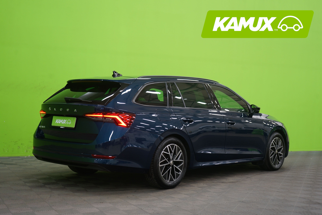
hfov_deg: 38.9
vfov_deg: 26.5
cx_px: 161
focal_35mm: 51
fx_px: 456
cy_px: 108
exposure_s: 1/8
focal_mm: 51
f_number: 5
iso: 400
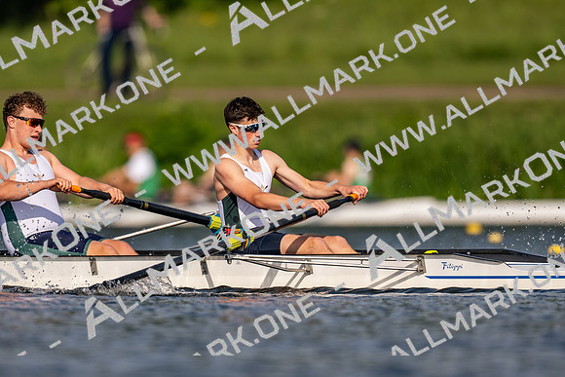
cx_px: 282
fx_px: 14135
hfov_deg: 2.3
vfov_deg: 1.5
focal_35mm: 900
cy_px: 188
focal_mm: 600
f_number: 4
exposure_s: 1/2500
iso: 180
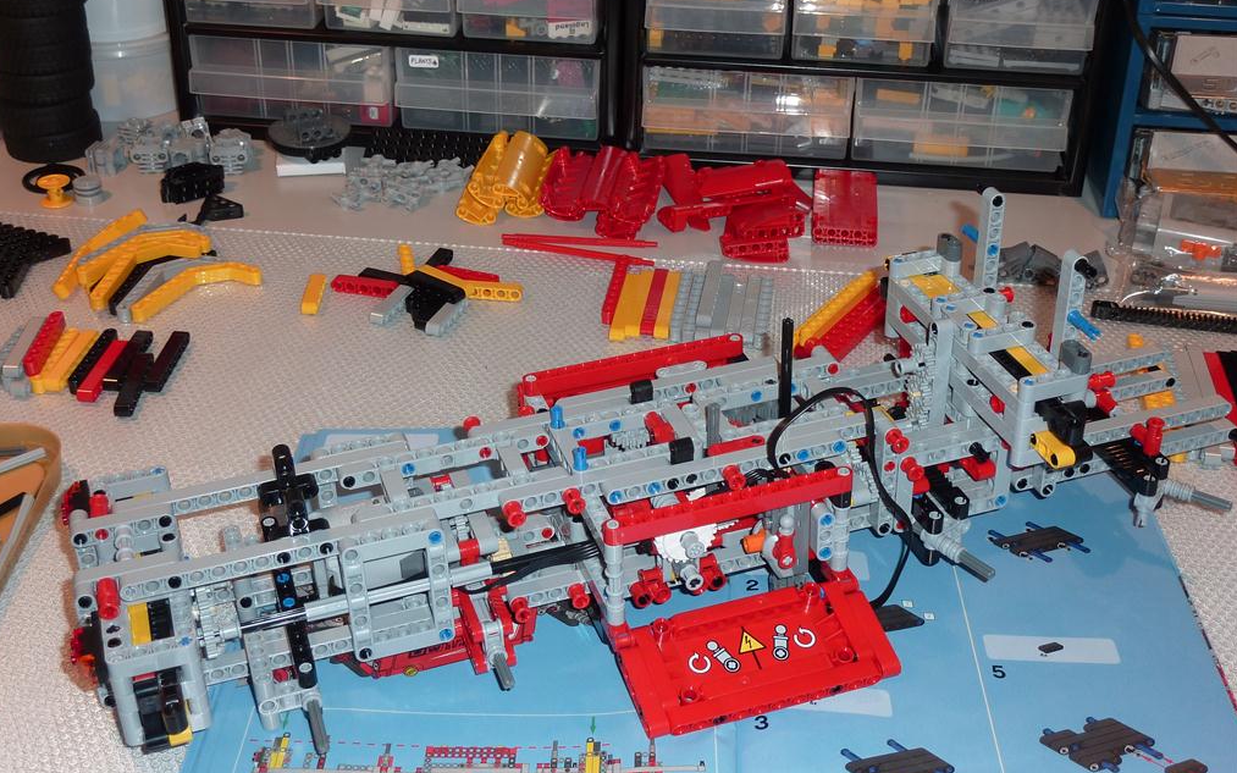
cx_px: 615
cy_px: 353
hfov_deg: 44.4
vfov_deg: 28.6
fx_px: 1517
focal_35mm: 45
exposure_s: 1/30
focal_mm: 6.9
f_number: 3.7
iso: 100
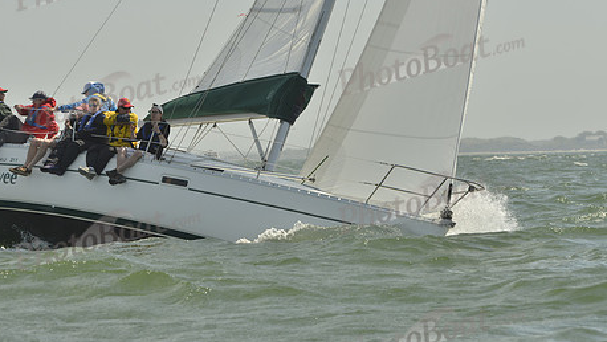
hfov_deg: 12.0
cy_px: 149
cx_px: 270
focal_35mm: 179
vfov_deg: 6.8
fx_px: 2882
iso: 200
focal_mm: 135
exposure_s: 1/1250
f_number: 7.1
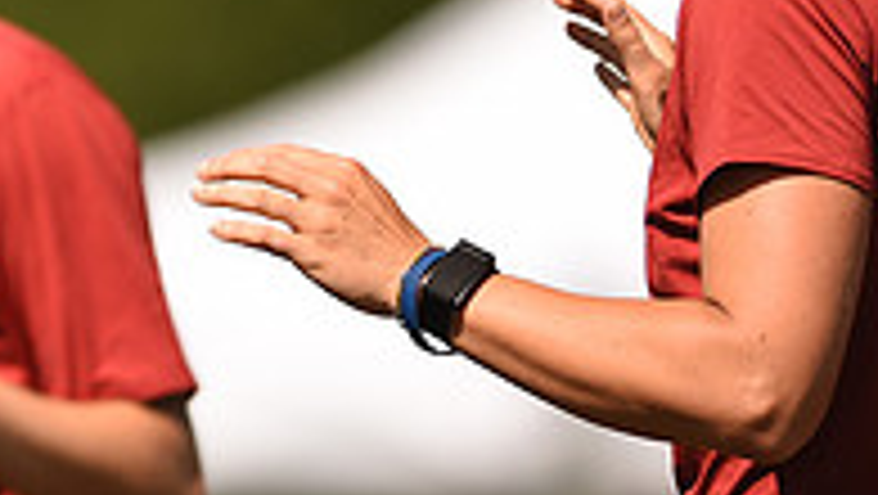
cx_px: -194
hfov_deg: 1.7
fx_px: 29005
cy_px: 7
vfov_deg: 1.0
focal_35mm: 1245
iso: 100
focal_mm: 400
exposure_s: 1/2000
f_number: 2.8
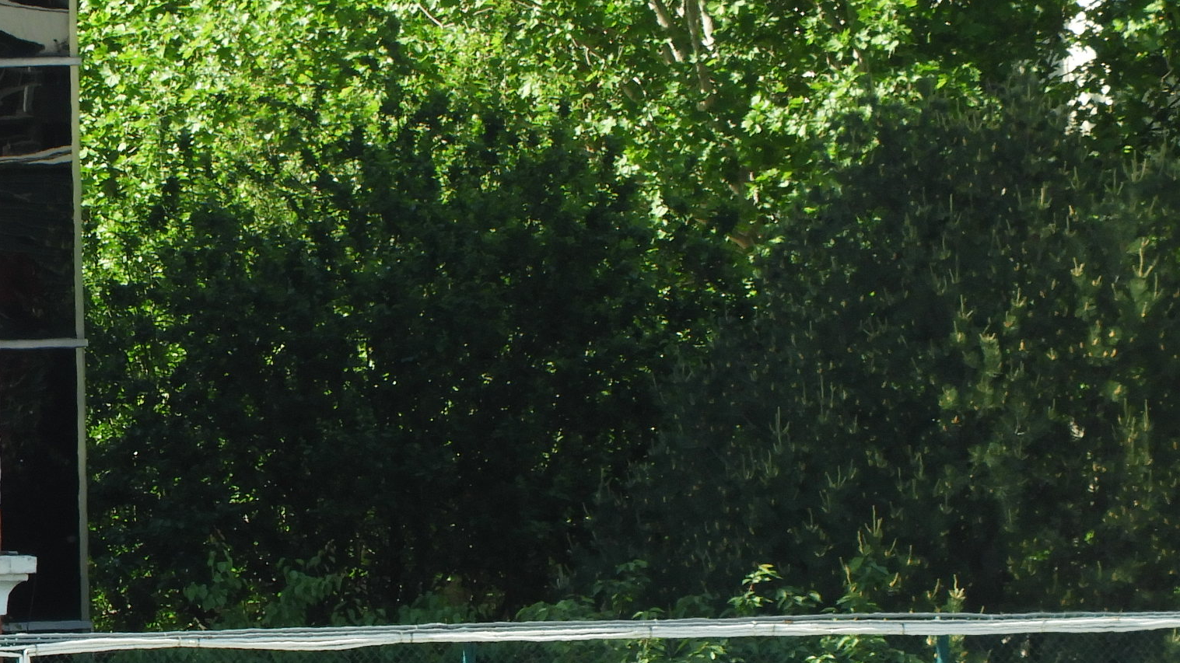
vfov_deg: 1.4
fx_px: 26405
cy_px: 716
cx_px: 209
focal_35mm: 844
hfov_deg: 2.6
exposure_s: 1/200
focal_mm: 64.5
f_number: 5.6
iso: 100
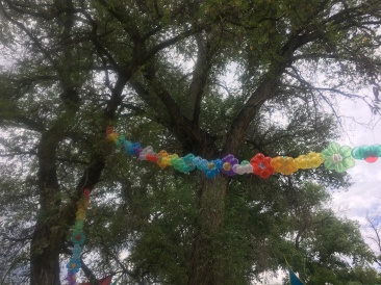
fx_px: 319
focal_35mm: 29
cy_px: 142
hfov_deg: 61.7
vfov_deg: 48.2
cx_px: 190
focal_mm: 4.15
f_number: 2.2
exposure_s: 1/549
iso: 25
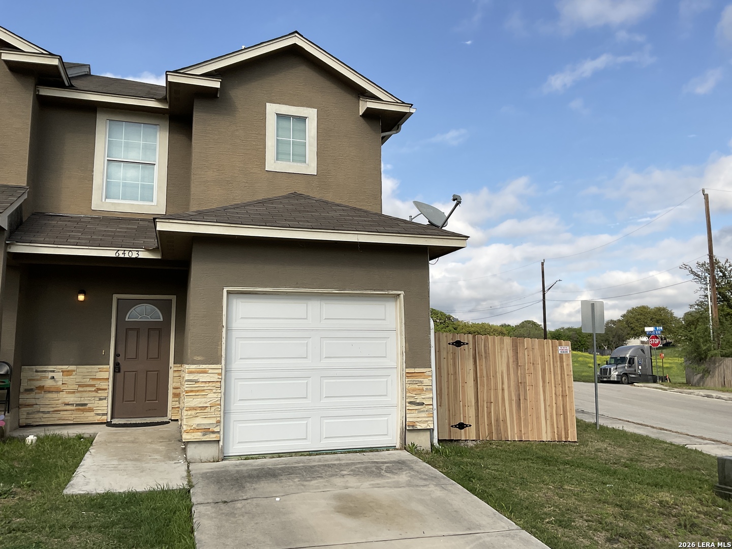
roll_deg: +0.1
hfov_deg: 61.7
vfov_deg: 48.2
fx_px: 613
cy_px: 274
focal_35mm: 29
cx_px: 366
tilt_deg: +8.9
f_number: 1.8
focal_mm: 3
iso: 16
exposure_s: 1/2227
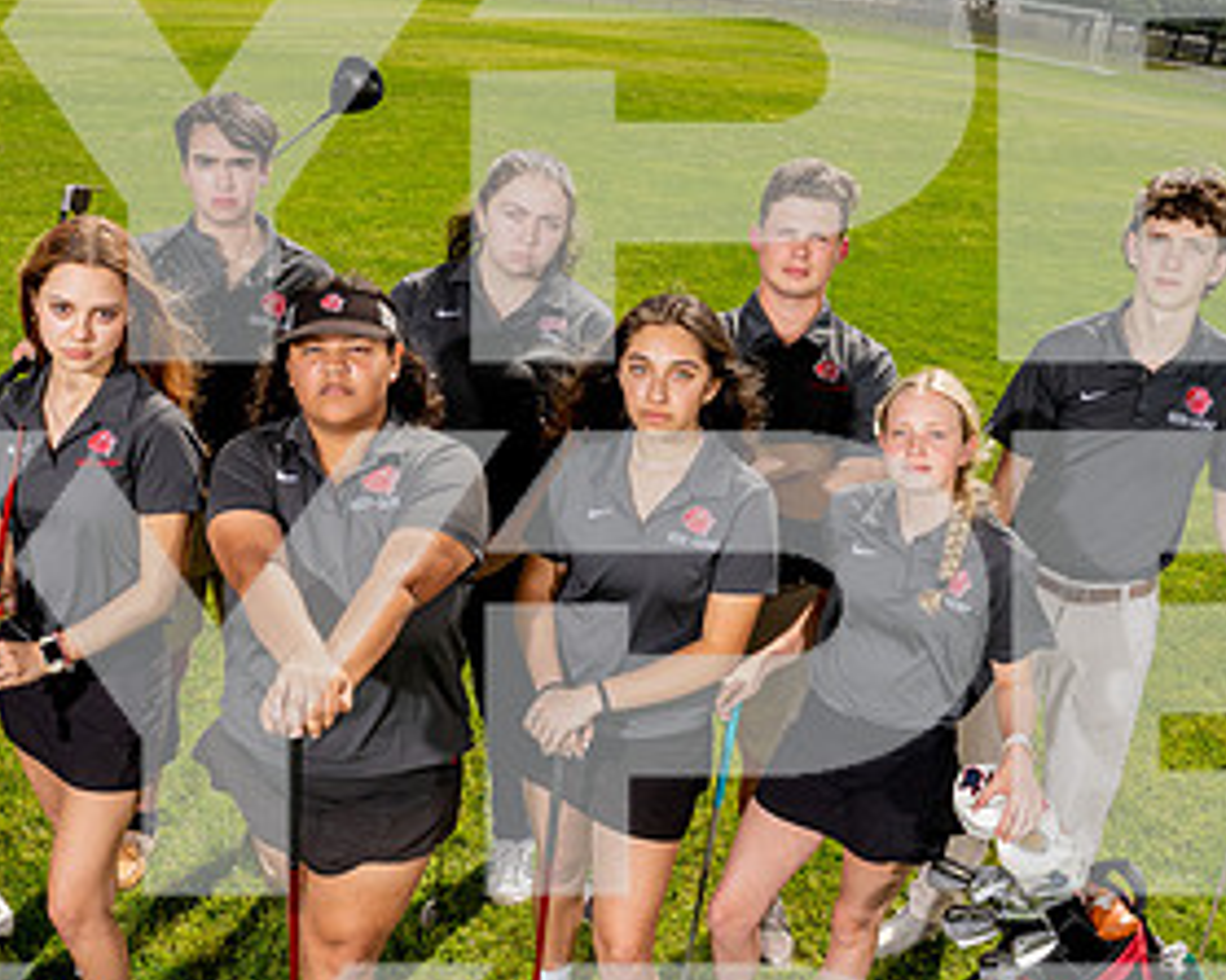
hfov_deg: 46.1
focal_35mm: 39
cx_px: 400
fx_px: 1415
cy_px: 666
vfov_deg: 37.7
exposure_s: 1/250
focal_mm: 20
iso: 100
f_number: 16
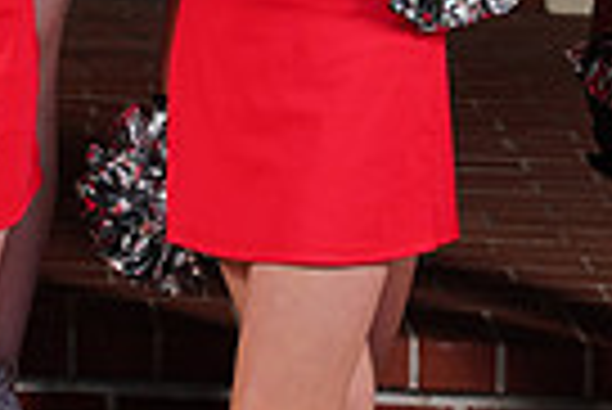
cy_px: -295
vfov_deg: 4.8
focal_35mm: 285
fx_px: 4850
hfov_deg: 7.2
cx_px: -130
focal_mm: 67
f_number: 6.3
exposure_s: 1/200
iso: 200
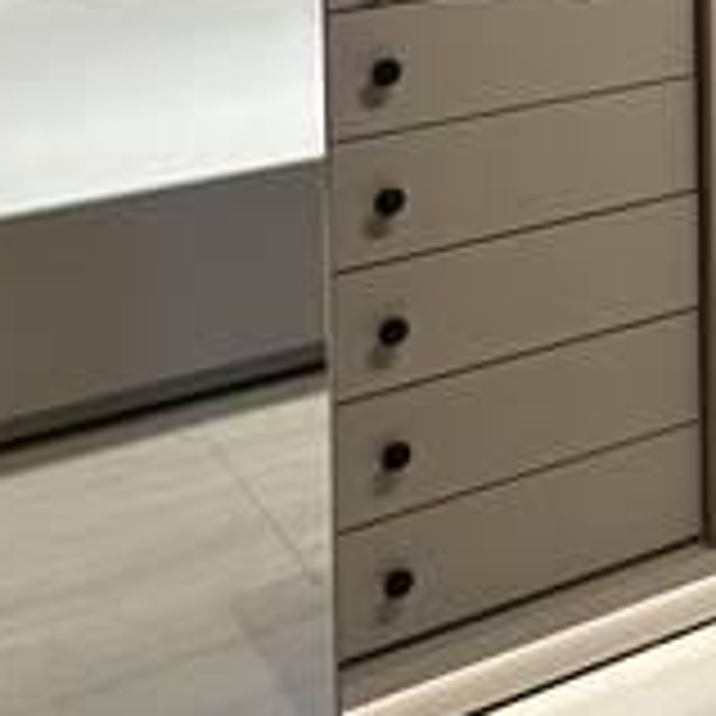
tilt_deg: -1.4
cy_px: -369
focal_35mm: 84
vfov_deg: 18.3
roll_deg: -1.1
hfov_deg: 16.7
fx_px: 1966
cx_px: 1333
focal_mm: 2.22
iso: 200
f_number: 2.2
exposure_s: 1/60
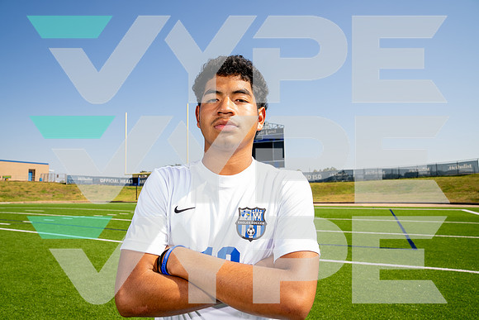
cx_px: 240
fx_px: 319
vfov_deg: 53.2
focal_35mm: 24
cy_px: 160
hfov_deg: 73.7
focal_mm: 24
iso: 50
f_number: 7.1
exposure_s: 1/125
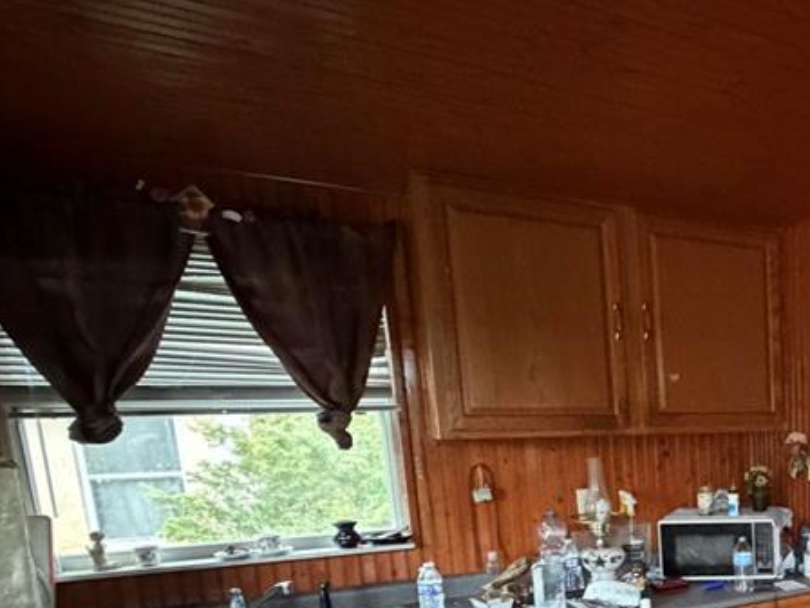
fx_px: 749
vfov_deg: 40.8
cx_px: 859
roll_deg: +1.2
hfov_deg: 45.2
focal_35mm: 32
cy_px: 545
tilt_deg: -9.4
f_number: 2.2
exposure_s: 1/34
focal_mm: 2.22
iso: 1600
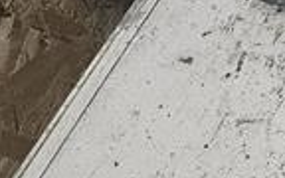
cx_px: 616
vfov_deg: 11.1
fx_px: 839
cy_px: -164
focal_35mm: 108
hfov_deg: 14.8
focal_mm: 5.4
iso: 250
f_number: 1.8
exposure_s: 1/100
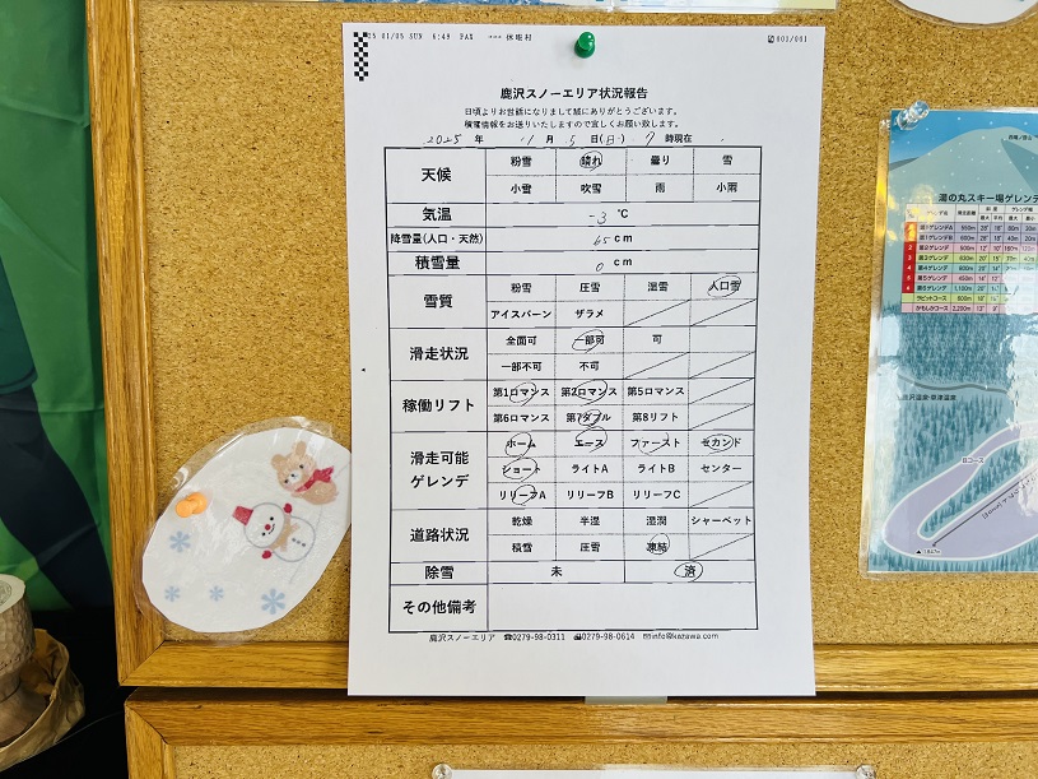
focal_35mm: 26
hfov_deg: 67.3
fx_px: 780
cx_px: 519
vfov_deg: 53.1
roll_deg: +0.0
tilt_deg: -17.9
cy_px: 390
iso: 40
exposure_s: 1/100
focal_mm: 5.7
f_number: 1.5
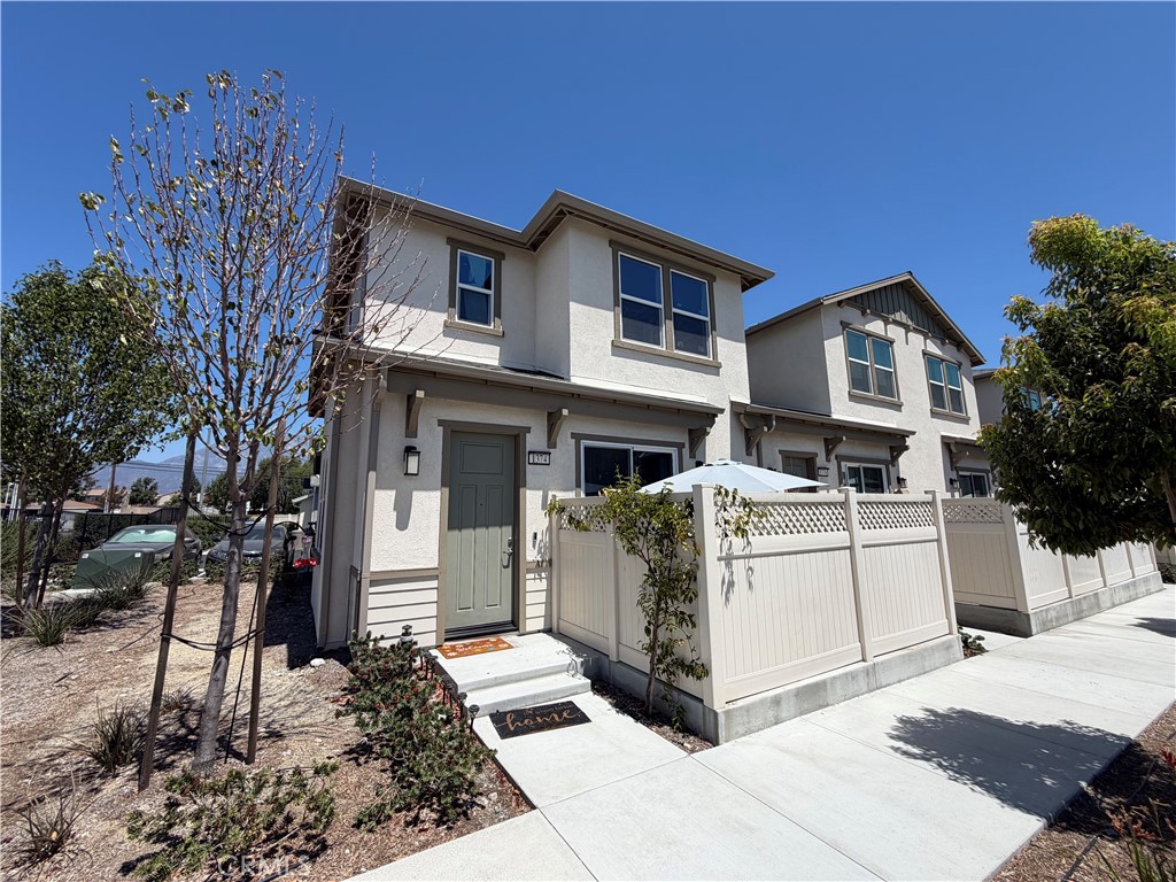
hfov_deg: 102.1
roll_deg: +1.1
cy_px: 441
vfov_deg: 85.7
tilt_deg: +8.3
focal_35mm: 14
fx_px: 476
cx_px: 588
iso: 20
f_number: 2.2
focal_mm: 2.22
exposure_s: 1/1167
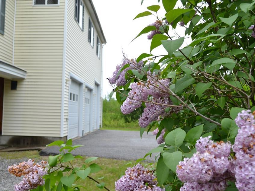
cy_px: 94
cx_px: 106
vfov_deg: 34.3
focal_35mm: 42
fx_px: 309
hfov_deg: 44.6
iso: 100
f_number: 5.6
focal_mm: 24
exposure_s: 1/60
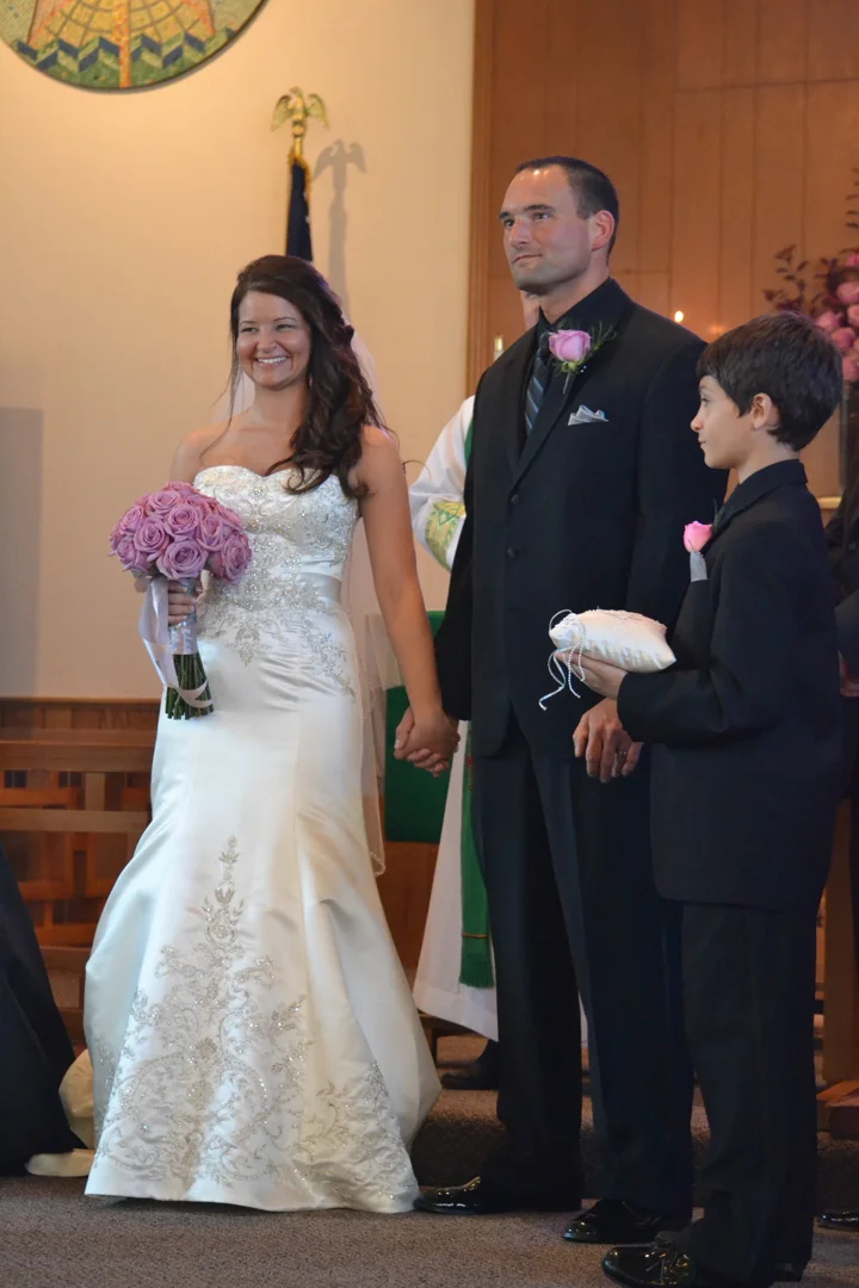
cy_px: 644
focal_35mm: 98
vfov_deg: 20.9
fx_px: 3489
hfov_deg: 14.0
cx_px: 430
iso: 3200
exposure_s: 1/80
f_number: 4.5
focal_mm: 65
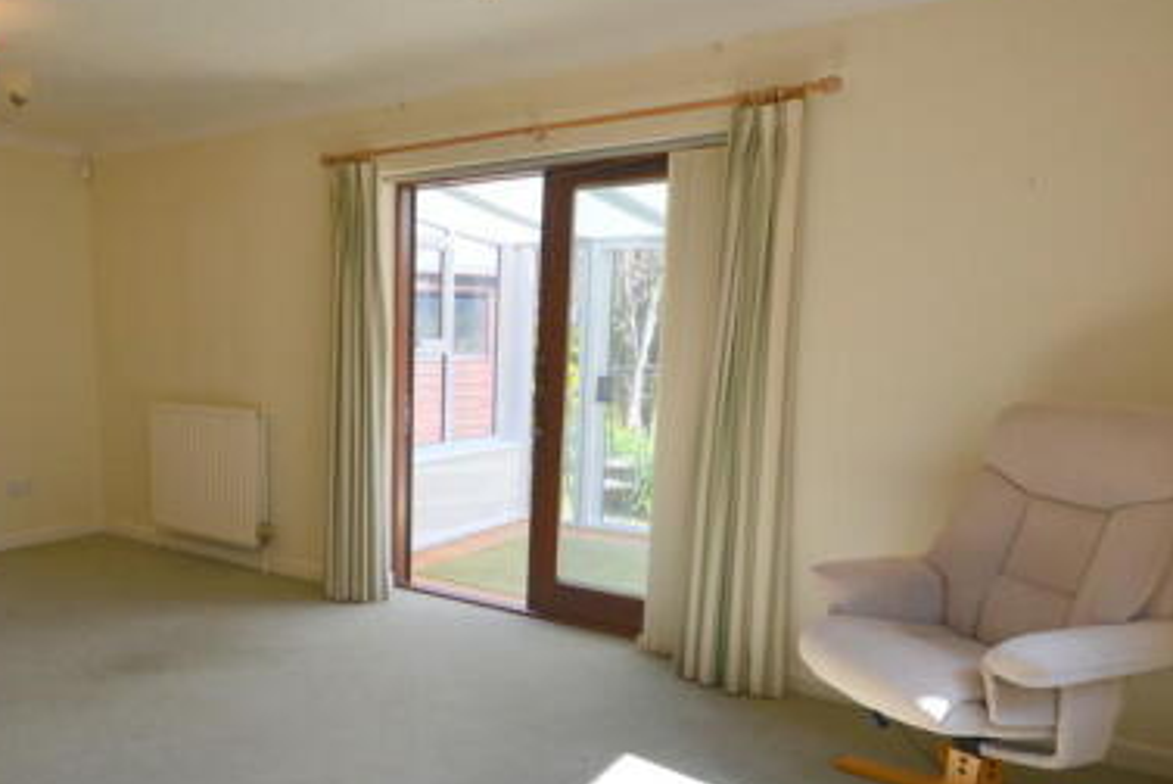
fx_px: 848
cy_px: 459
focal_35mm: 26
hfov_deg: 68.1
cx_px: 426
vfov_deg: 49.4
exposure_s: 1/160
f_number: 6.3
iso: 200
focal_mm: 10
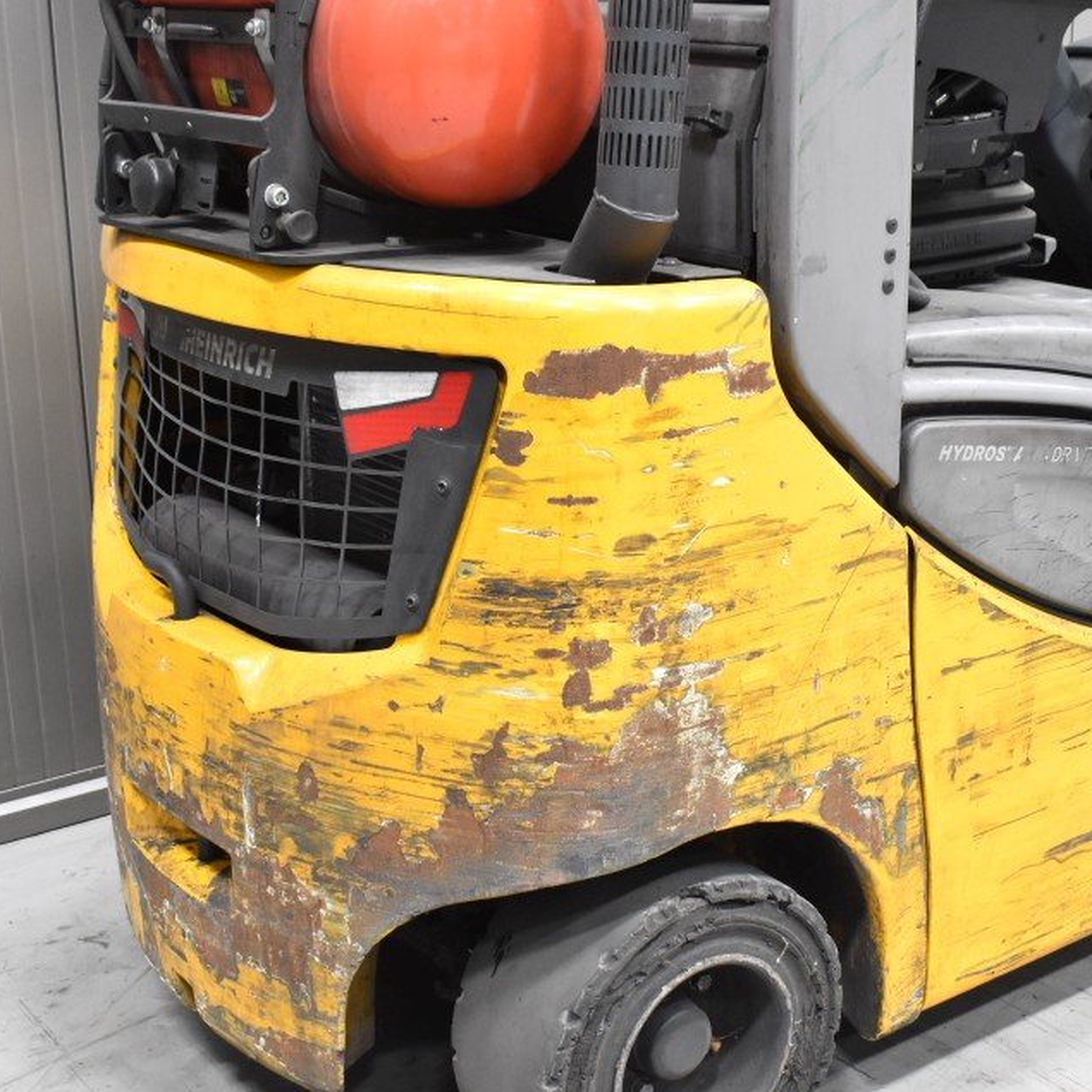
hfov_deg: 32.2
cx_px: 610
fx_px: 1892
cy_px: 657
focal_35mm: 53
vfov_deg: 32.1
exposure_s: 1/20
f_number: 5
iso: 1600
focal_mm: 22
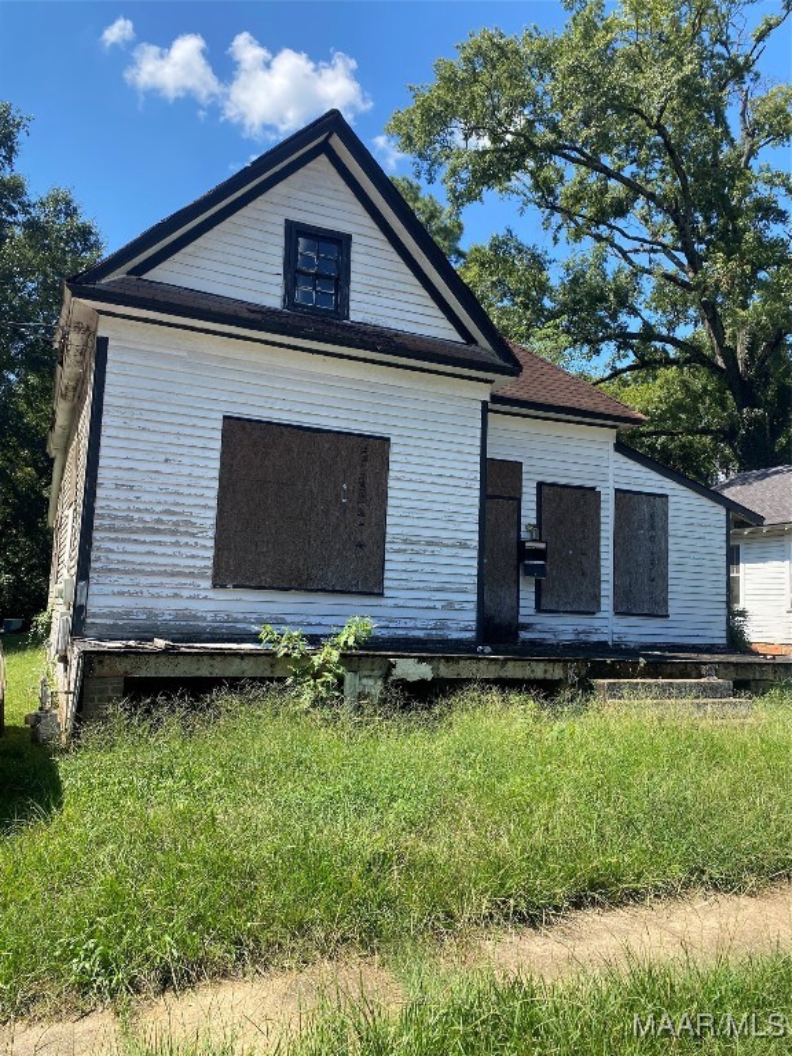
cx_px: 396
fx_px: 793
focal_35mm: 26
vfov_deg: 67.3
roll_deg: -2.0
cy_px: 528
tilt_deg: +7.3
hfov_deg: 53.1
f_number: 1.8
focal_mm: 4.25
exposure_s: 1/1193
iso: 32
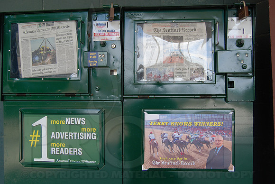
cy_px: 92
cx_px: 138
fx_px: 252
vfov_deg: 40.1
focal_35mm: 33
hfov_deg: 57.2
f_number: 5.6
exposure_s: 1/125
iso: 160
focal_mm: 22
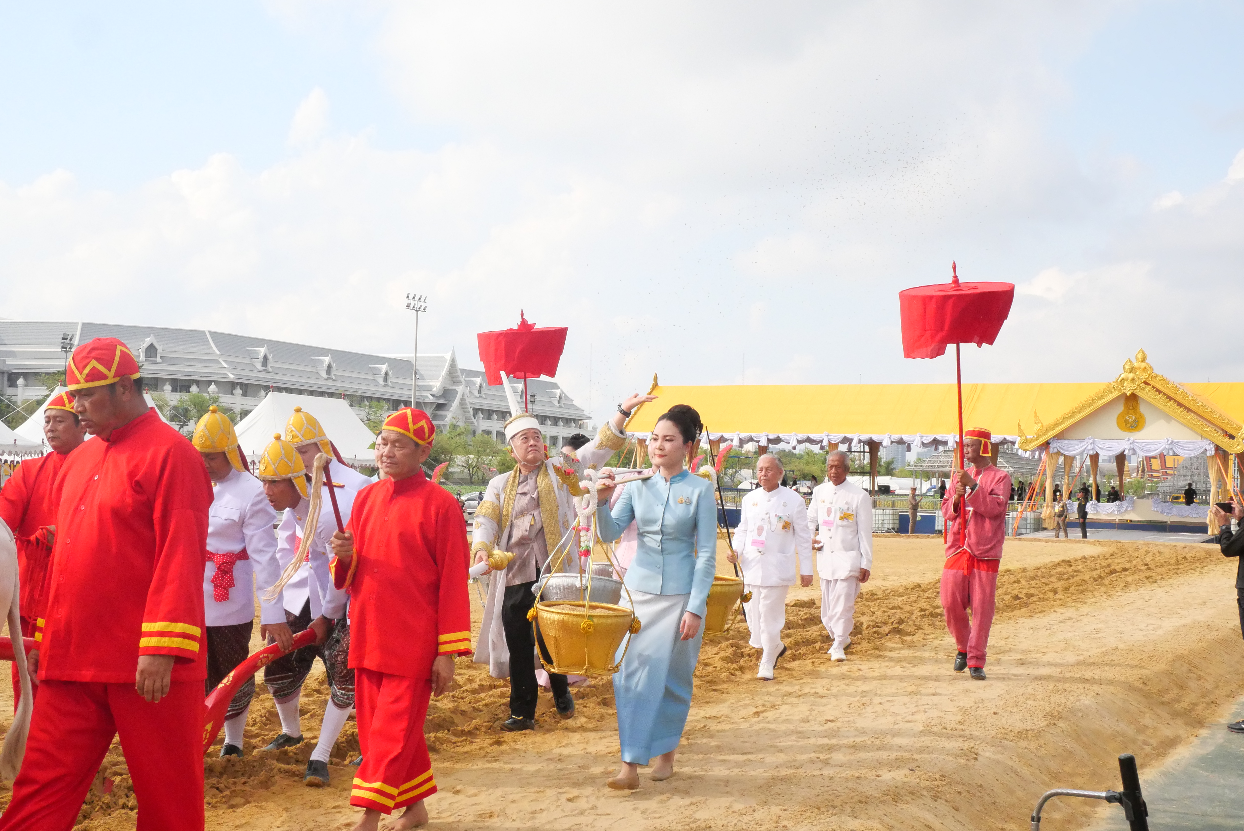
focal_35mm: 45
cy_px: 416
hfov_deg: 43.6
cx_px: 622
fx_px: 1556
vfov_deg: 29.9
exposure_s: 1/2000
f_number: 11
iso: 3200
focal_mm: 22
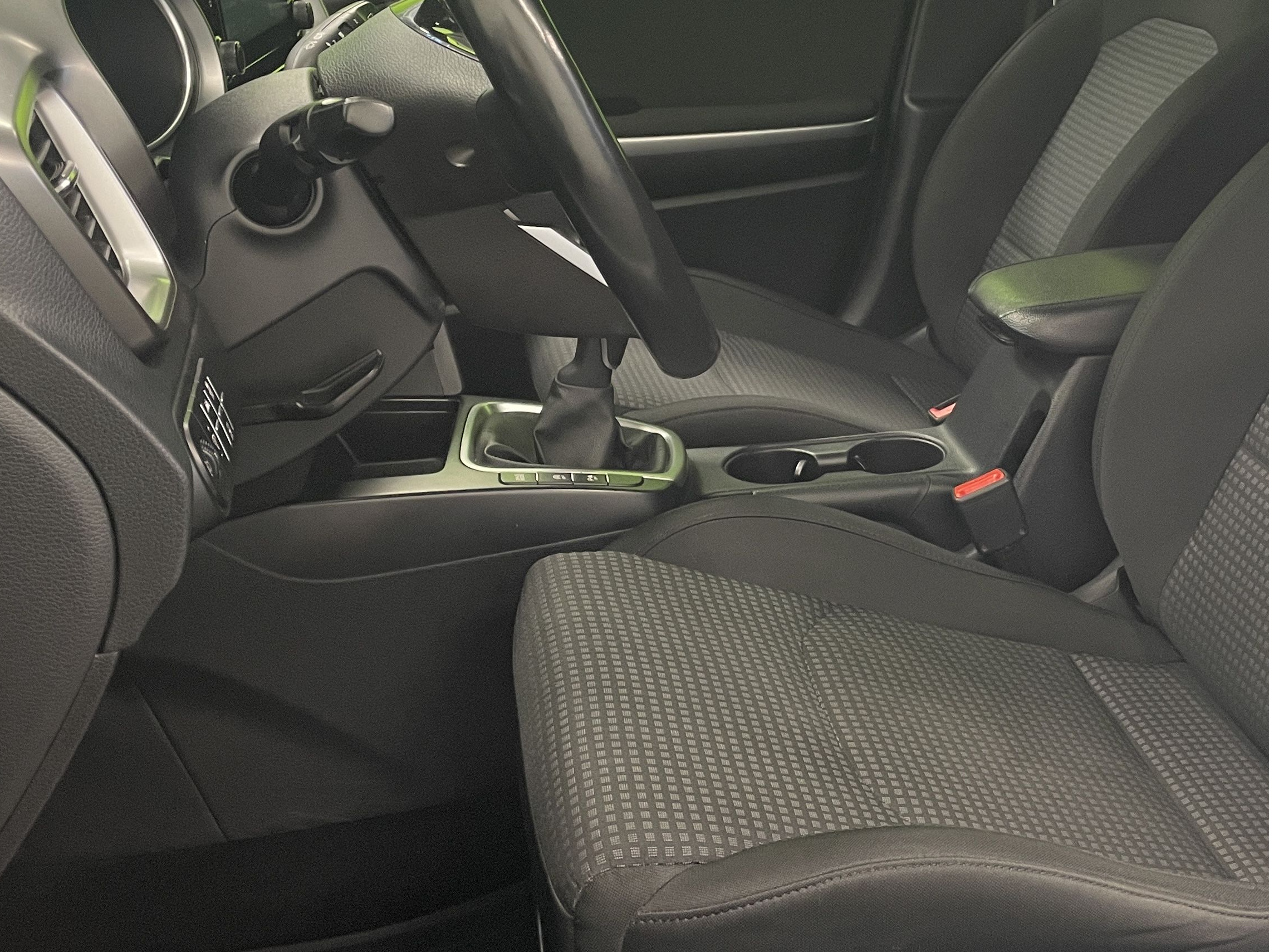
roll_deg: -0.8
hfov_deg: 40.4
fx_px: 1686
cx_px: 912
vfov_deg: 31.4
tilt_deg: -17.9
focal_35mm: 46
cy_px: 360
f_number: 1.6
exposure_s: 1/50
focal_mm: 4.2
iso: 80
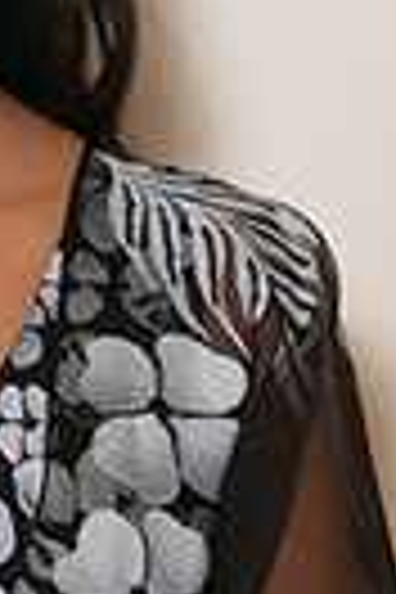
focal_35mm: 155
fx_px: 2557
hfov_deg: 8.7
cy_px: 592
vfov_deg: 13.1
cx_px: -126
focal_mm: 26
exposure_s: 1/56
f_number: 4
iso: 800
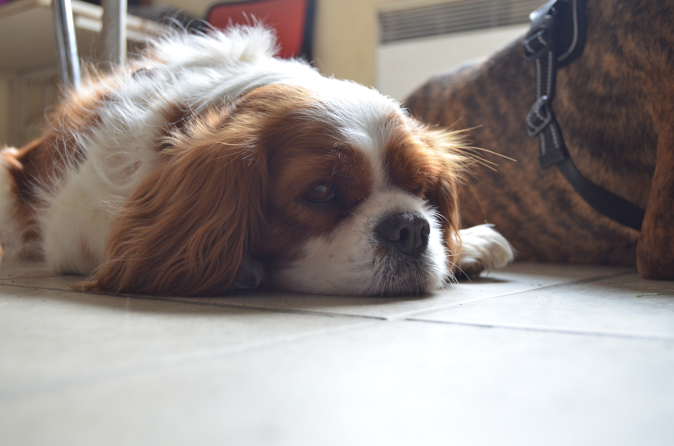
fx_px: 785
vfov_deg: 31.7
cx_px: 337
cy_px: 223
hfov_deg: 46.5
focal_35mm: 42
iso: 500
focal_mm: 28
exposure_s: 1/80
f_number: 4
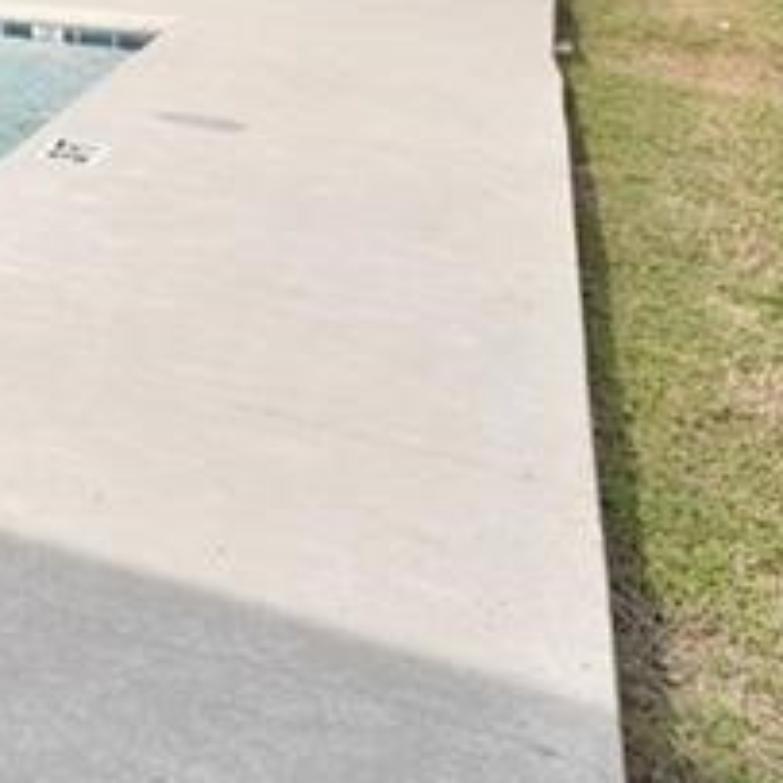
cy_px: -272
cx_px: -1061
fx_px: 1535
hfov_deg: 15.6
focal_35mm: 60
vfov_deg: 24.4
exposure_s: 1/250
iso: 320
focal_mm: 14
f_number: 8
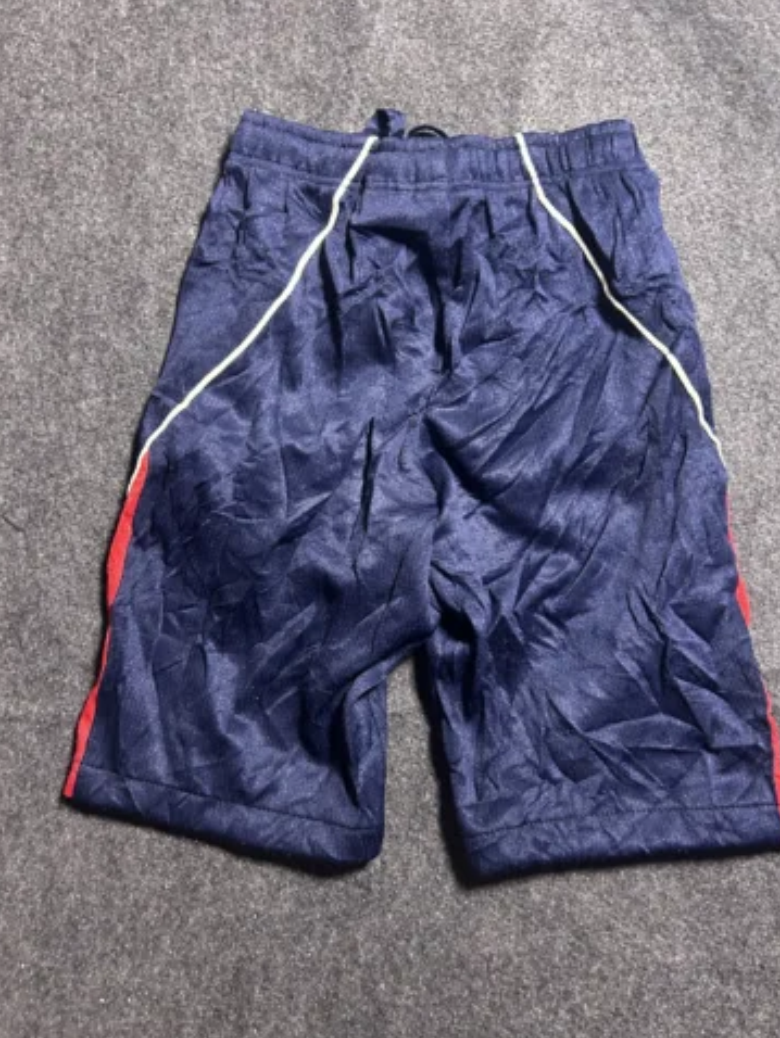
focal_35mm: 29
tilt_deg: -65.3
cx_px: 411
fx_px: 870
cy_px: 488
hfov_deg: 48.2
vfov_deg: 61.6
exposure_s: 1/33
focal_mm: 5.7
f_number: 1.5
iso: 400
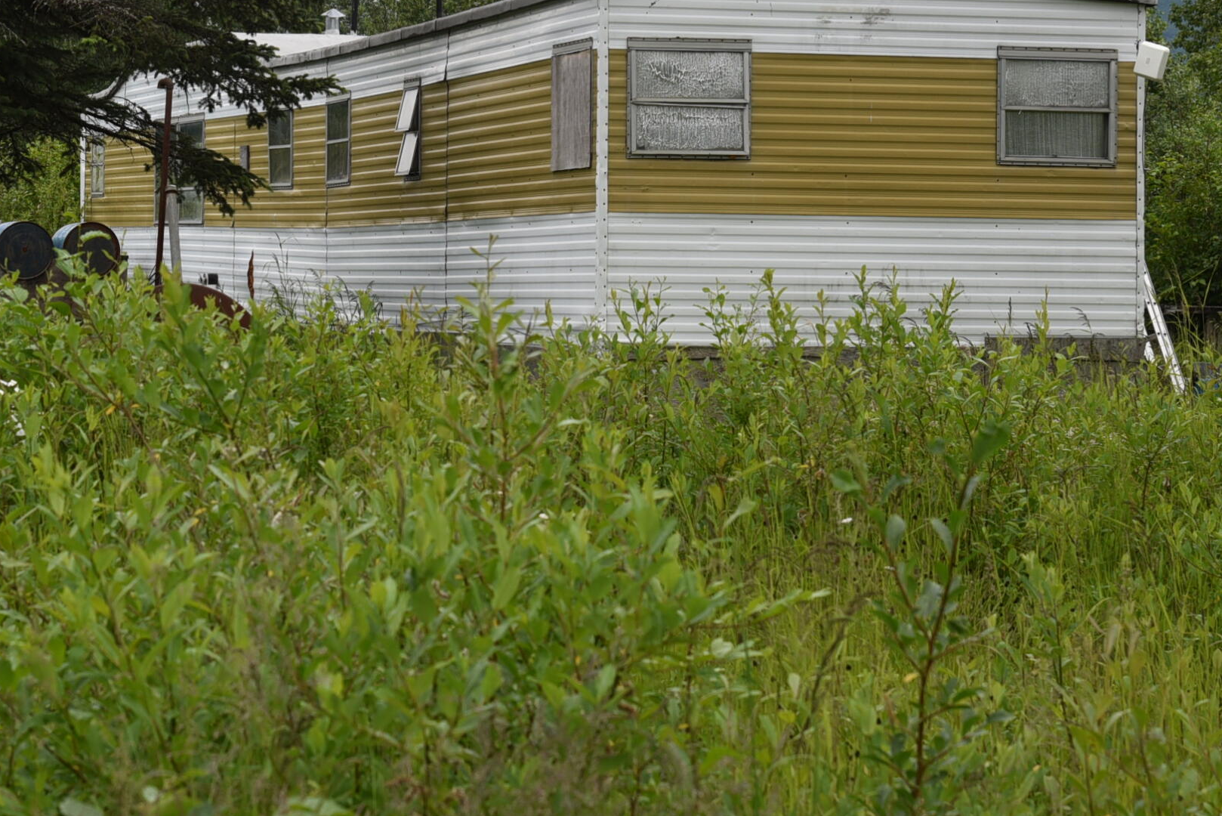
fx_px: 3463
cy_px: 173
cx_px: 398
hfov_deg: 19.9
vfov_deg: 13.4
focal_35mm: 102
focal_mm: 55
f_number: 8
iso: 280
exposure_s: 1/250
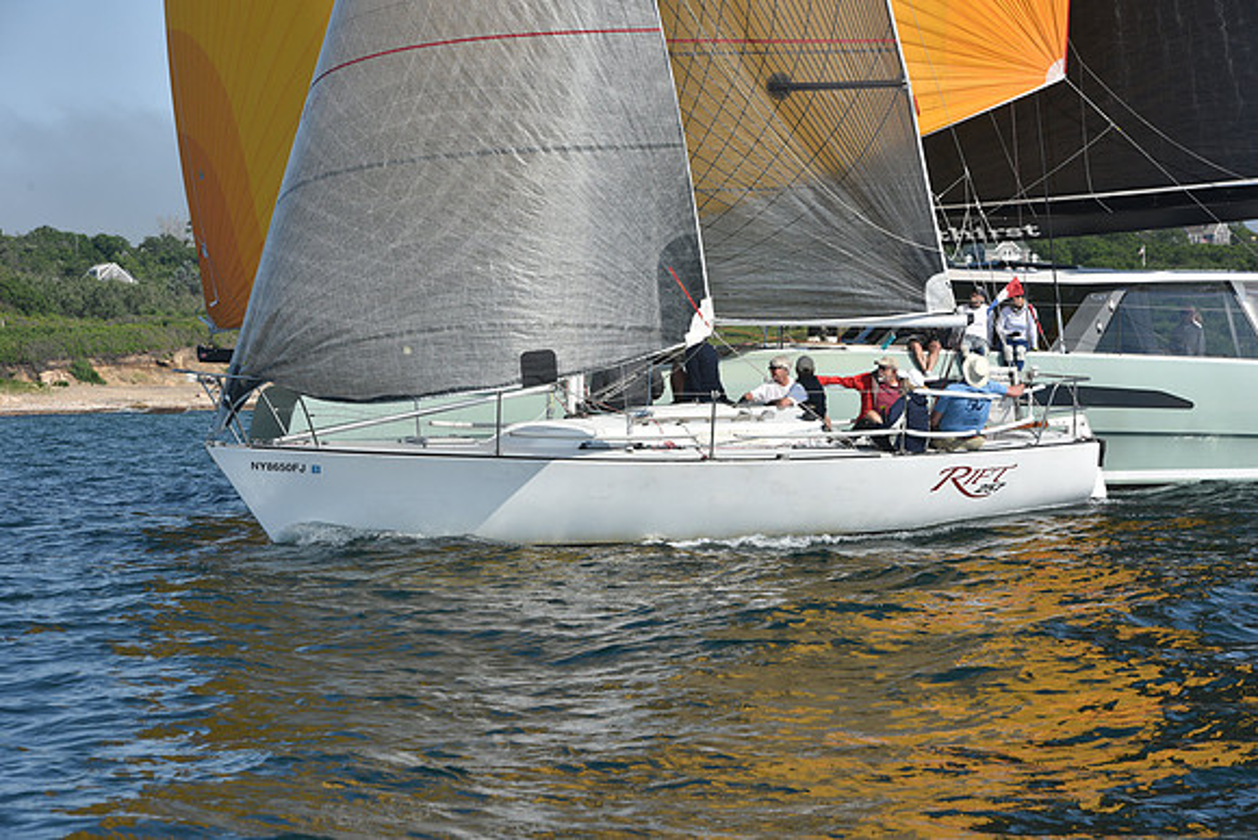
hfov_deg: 17.1
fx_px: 4194
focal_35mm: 120
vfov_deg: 11.4
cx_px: 629
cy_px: 420
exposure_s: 1/1000
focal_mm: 120
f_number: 10
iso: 320
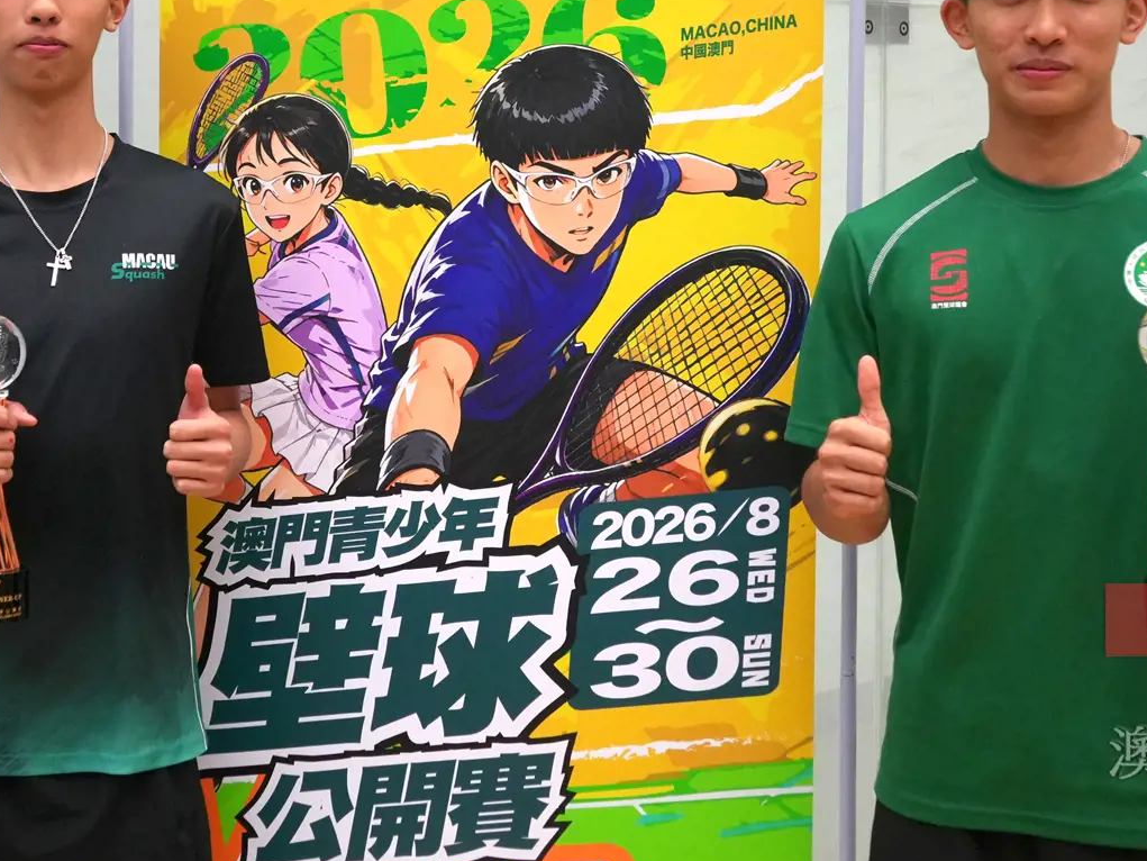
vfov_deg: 23.9
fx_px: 2021
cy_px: 271
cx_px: 494
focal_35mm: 61
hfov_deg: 31.6
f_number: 4
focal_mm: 24
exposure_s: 1/640
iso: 1600
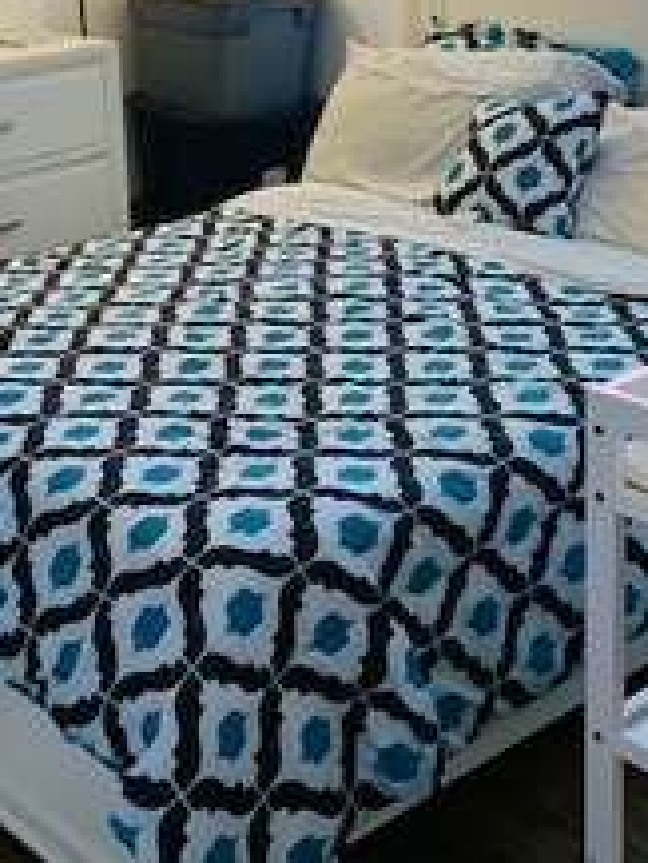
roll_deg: +2.9
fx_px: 1496
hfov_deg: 24.4
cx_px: 233
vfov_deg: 31.2
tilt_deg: -10.2
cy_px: 151
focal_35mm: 60
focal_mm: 4.25
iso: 125
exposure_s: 1/60
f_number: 1.8
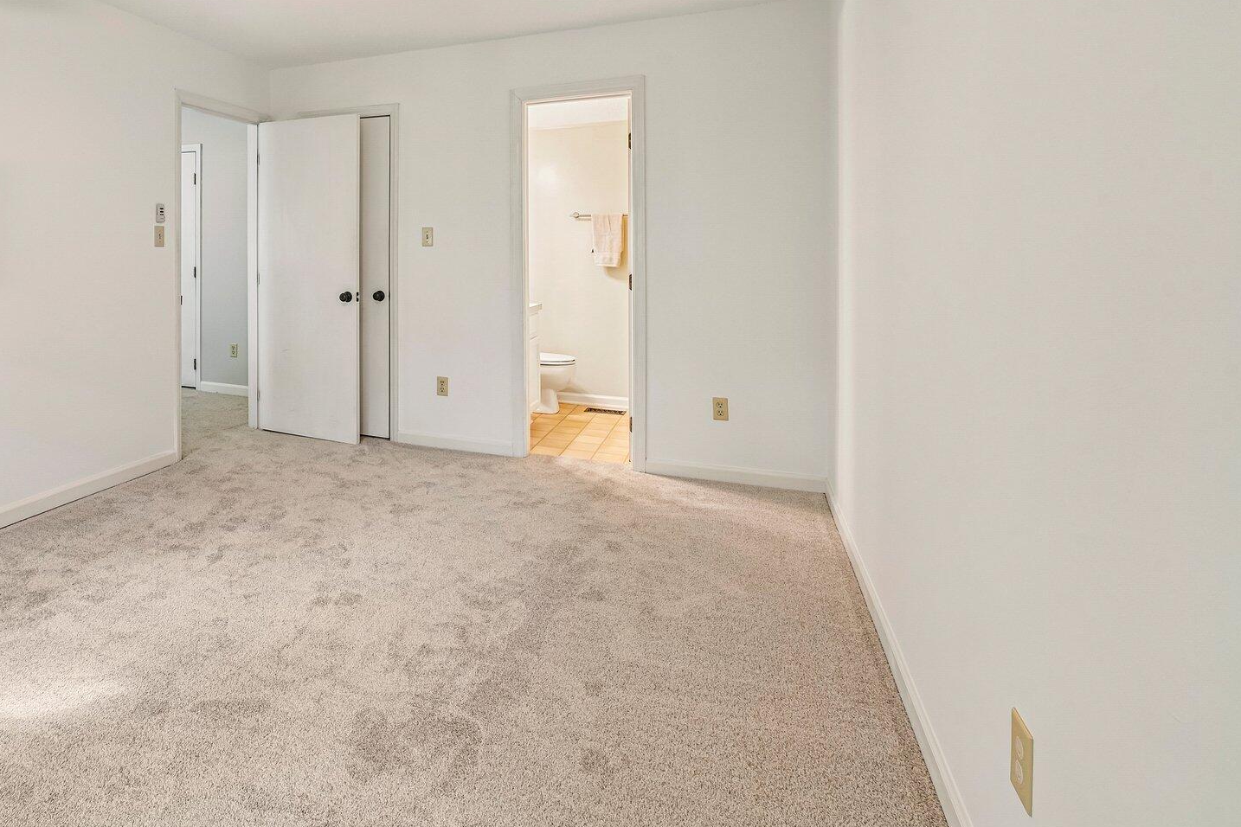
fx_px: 689
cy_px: 246
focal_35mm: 20
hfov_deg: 80.7
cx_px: 398
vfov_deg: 59.8
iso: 200
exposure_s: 1/5
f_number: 9
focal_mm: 14
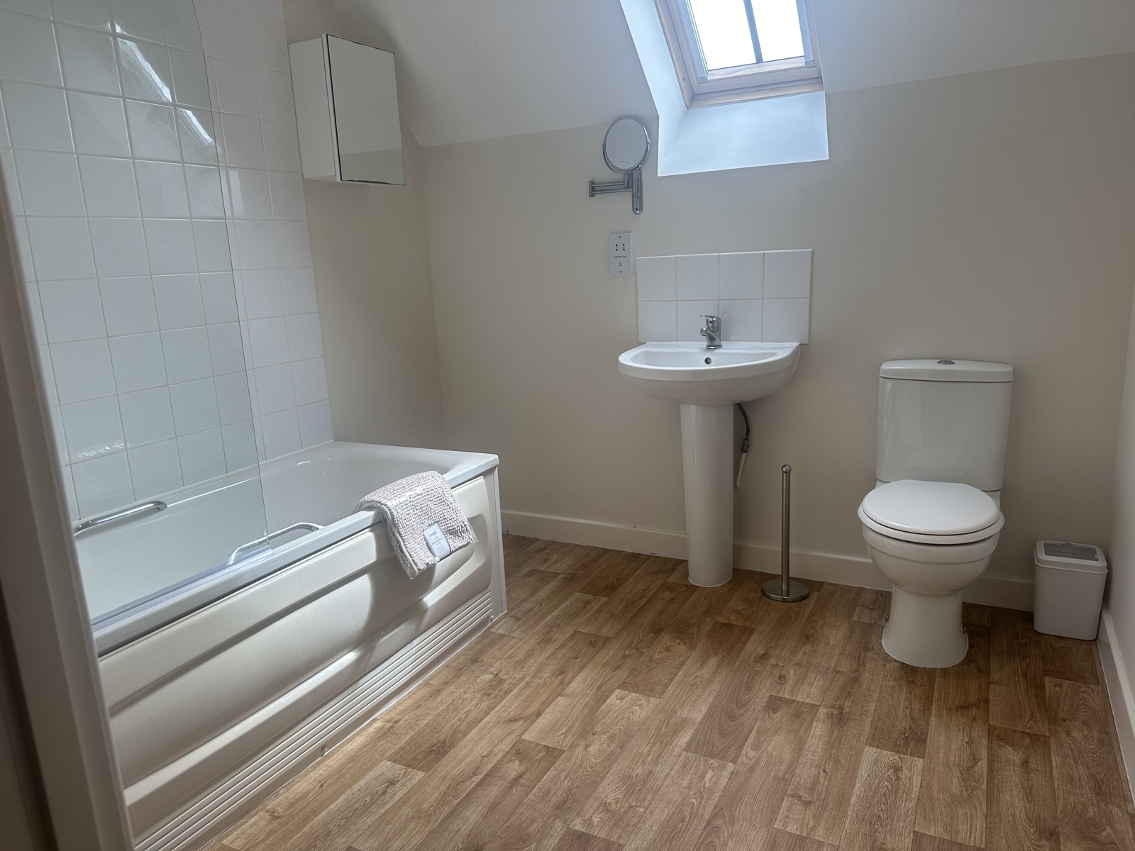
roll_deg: +2.9
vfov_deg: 56.8
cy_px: 426
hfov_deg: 71.6
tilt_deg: -12.9
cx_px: 568
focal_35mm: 24
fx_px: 787
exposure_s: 1/313
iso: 80
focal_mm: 6.86
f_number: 1.78
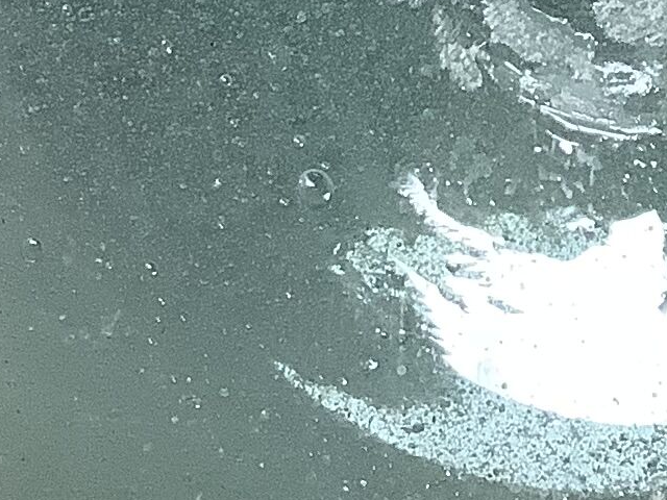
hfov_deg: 12.5
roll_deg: +0.0
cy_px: -203
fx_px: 3044
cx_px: 419
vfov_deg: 9.2
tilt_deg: -22.6
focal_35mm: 158
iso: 80
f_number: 2.4
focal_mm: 3.3
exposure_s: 1/60
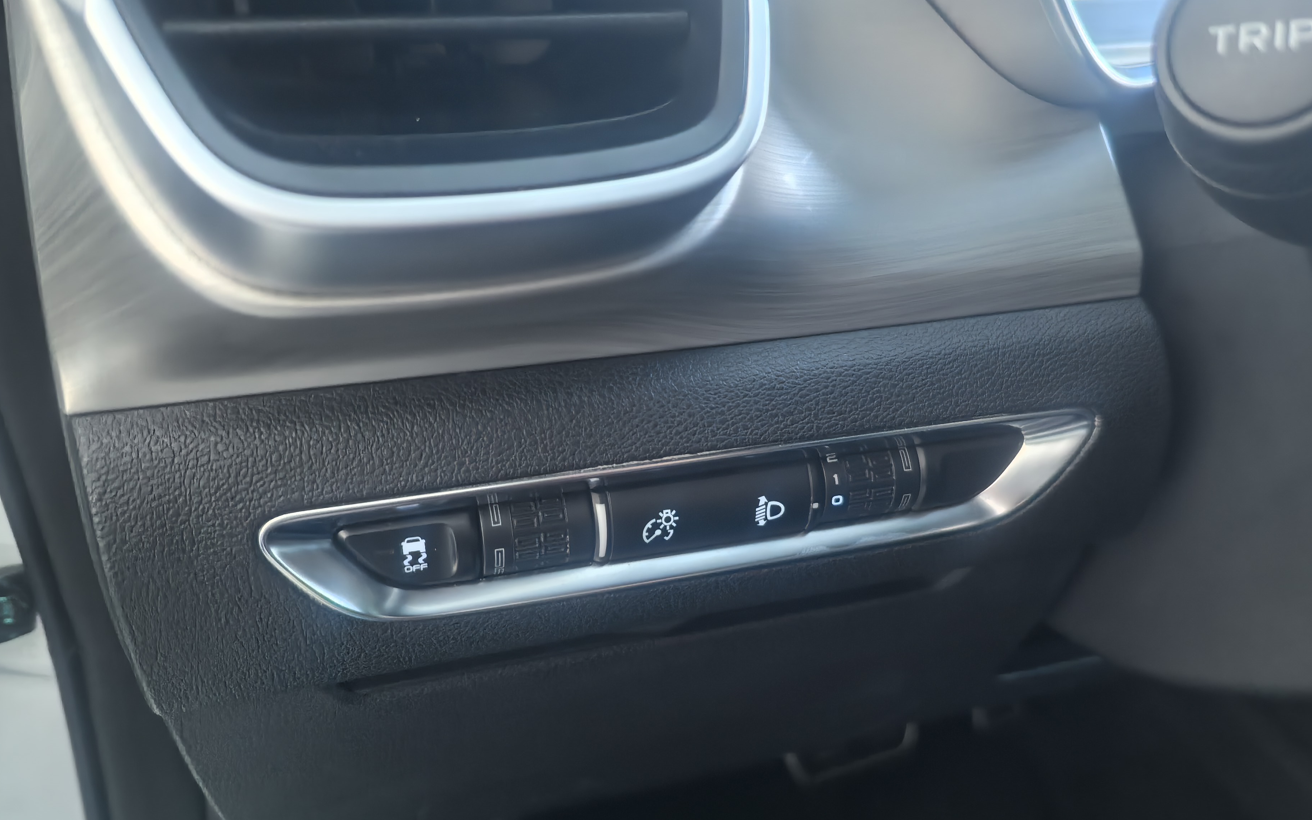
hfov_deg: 59.6
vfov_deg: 39.4
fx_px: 1144
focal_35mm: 32
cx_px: 706
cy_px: 400
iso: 500
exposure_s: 1/99.8
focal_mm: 5.75
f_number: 1.4
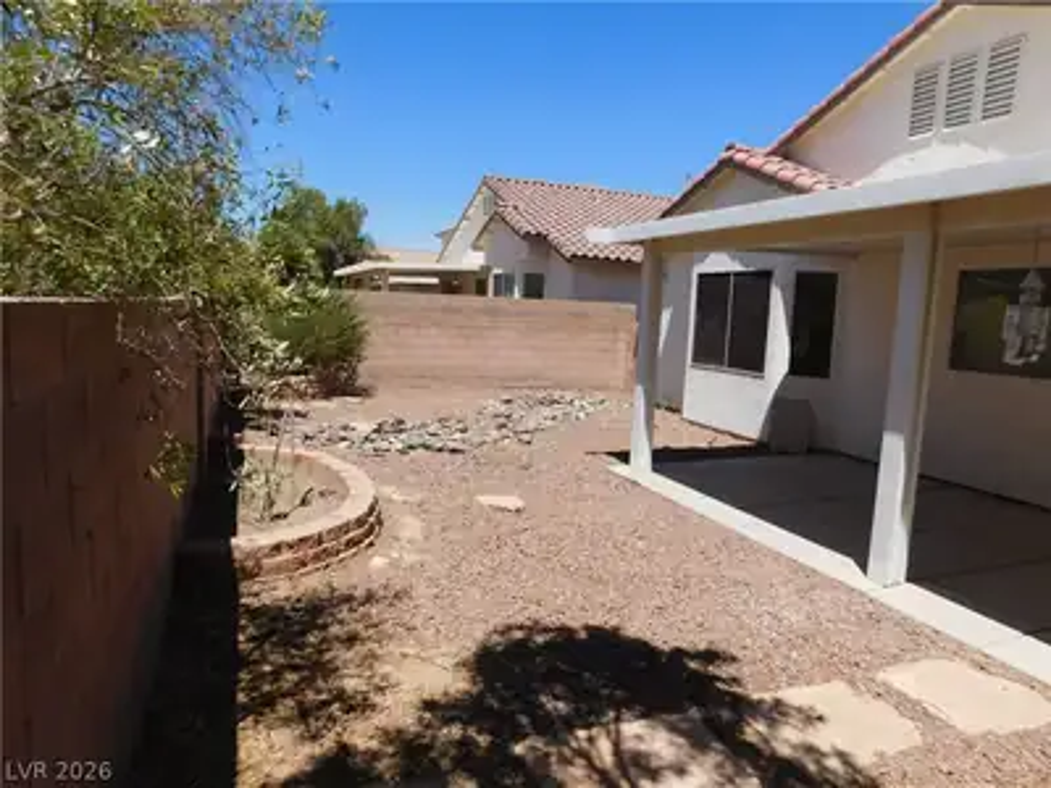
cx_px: 526
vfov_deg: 58.9
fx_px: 698
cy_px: 394
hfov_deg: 73.9
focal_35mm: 23
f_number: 6
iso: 125
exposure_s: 1/640
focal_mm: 4
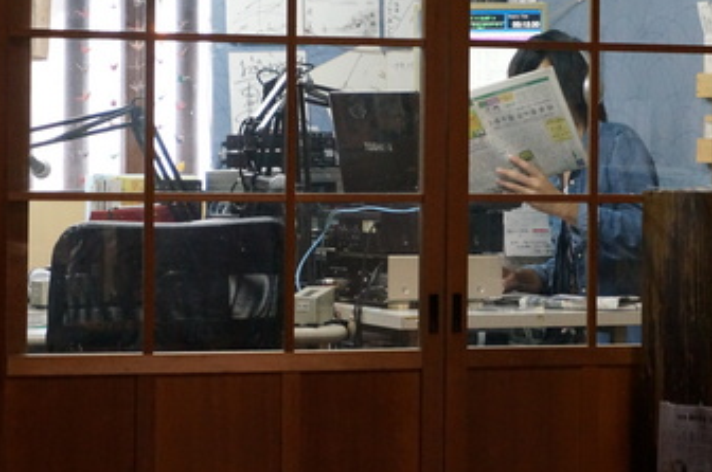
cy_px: 139
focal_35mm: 134
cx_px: 515
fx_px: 2646
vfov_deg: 10.2
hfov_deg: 15.3
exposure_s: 1/80
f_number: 5.6
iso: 3200
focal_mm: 50
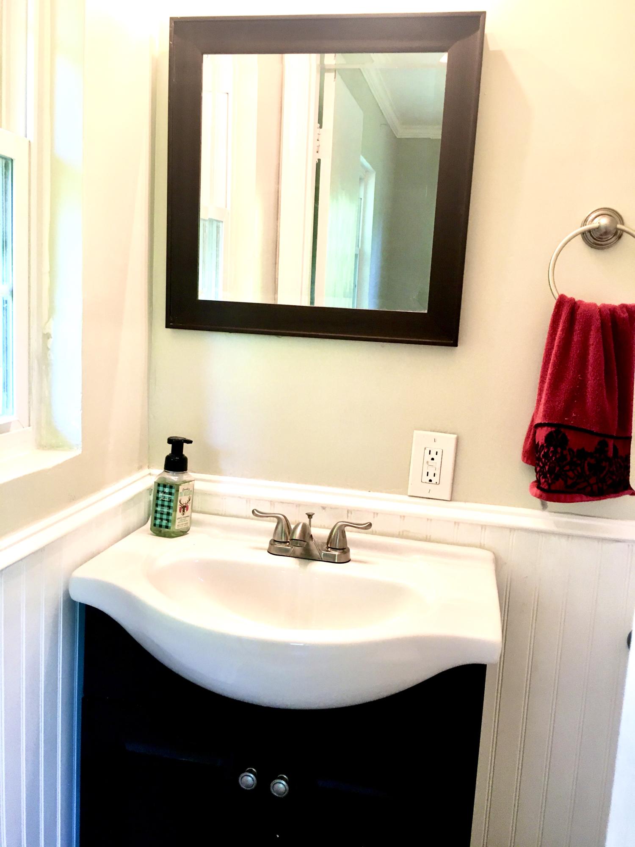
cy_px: 424
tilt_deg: -7.5
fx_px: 709
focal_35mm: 29
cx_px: 318
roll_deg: -3.3
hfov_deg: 48.2
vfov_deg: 61.7
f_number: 2.2
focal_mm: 4.15
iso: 80
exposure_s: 1/30
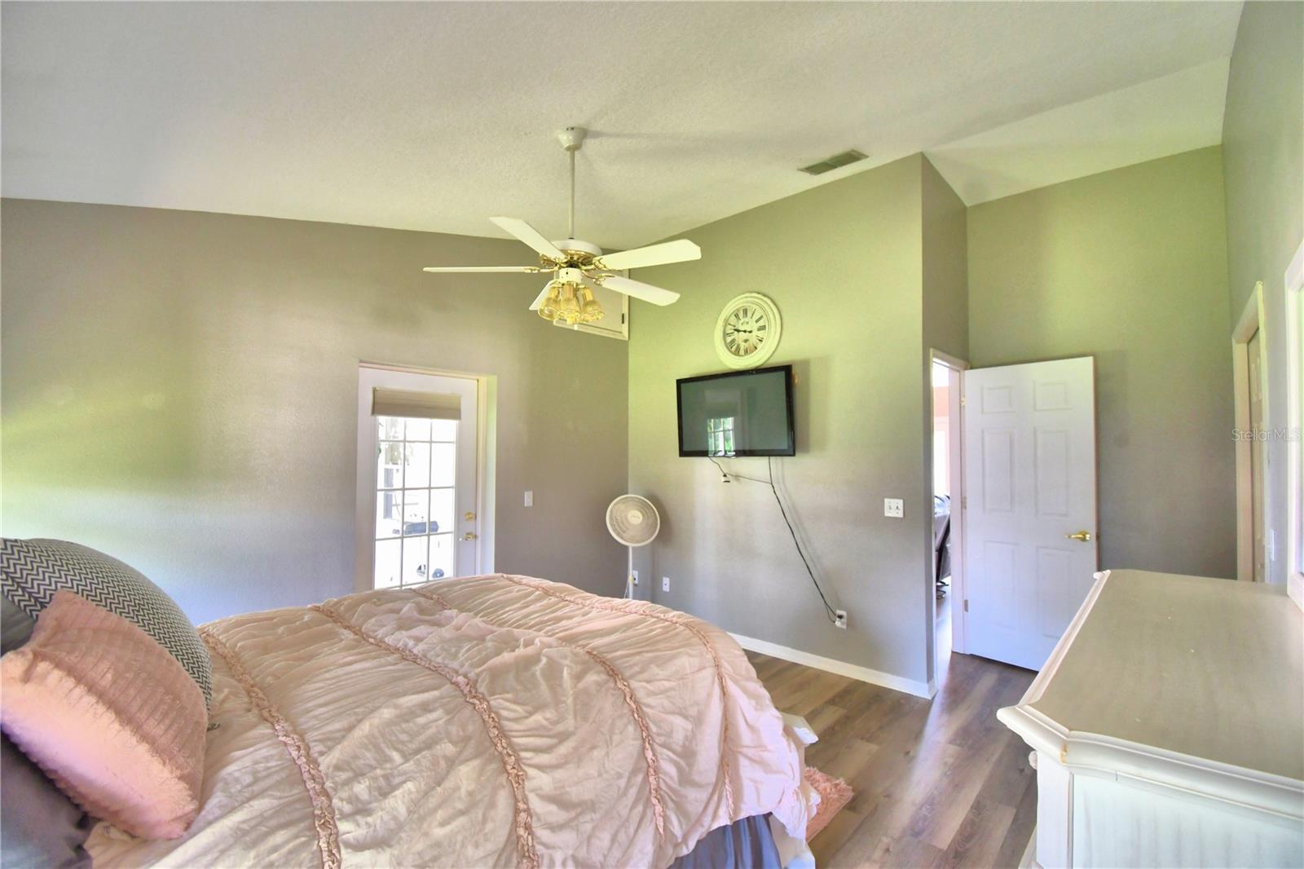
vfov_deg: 77.3
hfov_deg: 100.4
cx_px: 652
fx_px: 543
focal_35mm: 15
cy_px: 434
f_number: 4.5
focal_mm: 10
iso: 560
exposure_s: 1/30
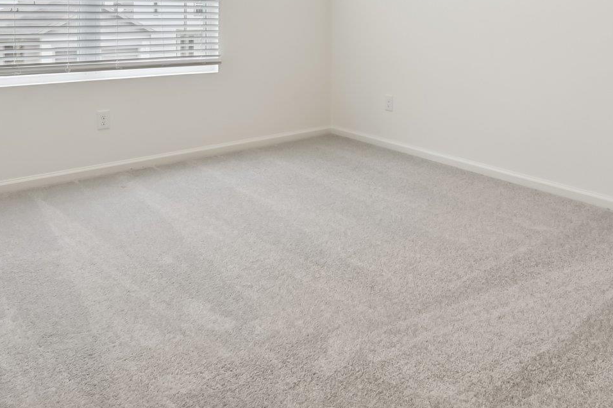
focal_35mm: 30
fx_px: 511
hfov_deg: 61.9
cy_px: 29
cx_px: 325
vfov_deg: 39.9
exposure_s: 1/50
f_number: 8
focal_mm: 14
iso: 400
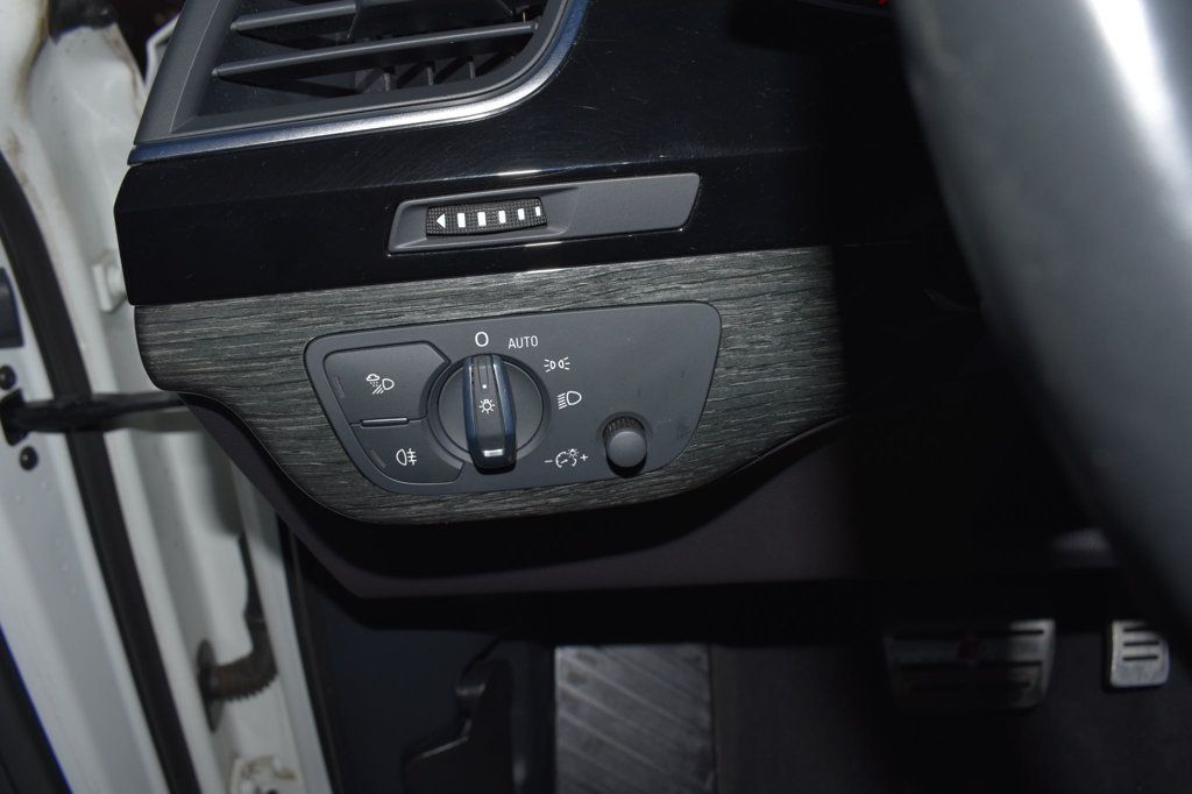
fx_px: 993
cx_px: 596
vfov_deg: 43.6
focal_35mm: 30
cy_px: 397
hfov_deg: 61.9
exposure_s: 1/60
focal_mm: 20
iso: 100
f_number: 8
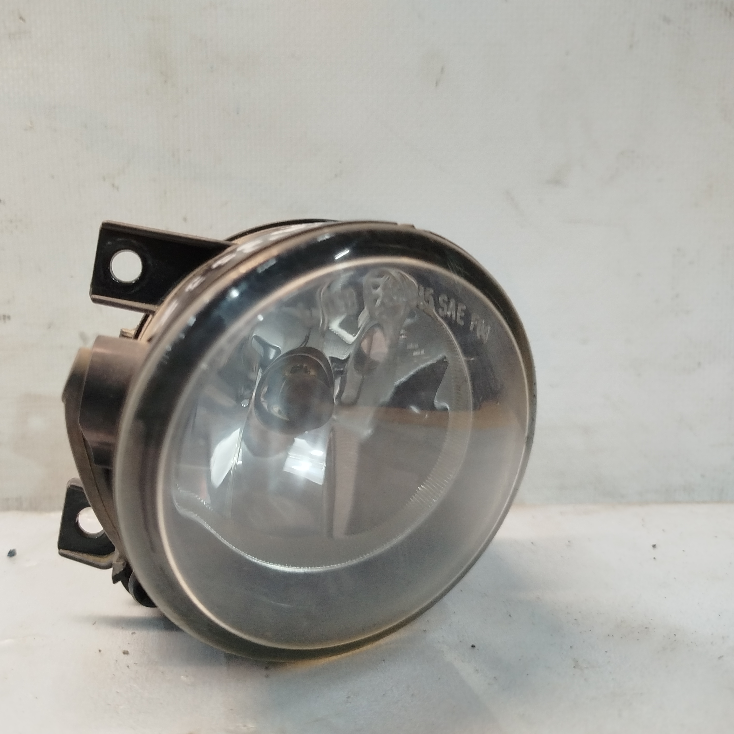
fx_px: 720
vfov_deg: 54.0
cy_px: 367
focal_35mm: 30
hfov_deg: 52.7
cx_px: 228
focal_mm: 5.31
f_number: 1.7
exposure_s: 1/33
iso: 200
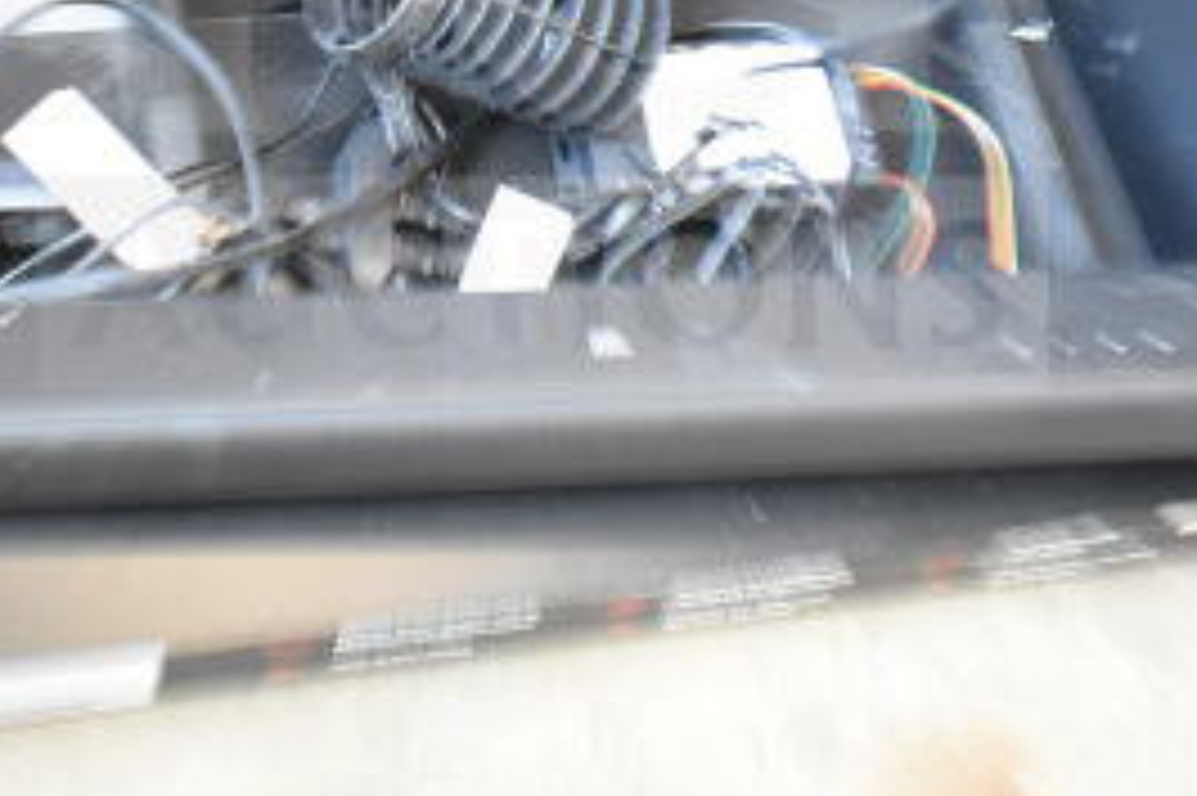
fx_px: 2630
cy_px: 34
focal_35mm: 79
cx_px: 540
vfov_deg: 16.9
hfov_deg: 25.6
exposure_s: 1/40
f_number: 3.8
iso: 2200
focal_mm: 23
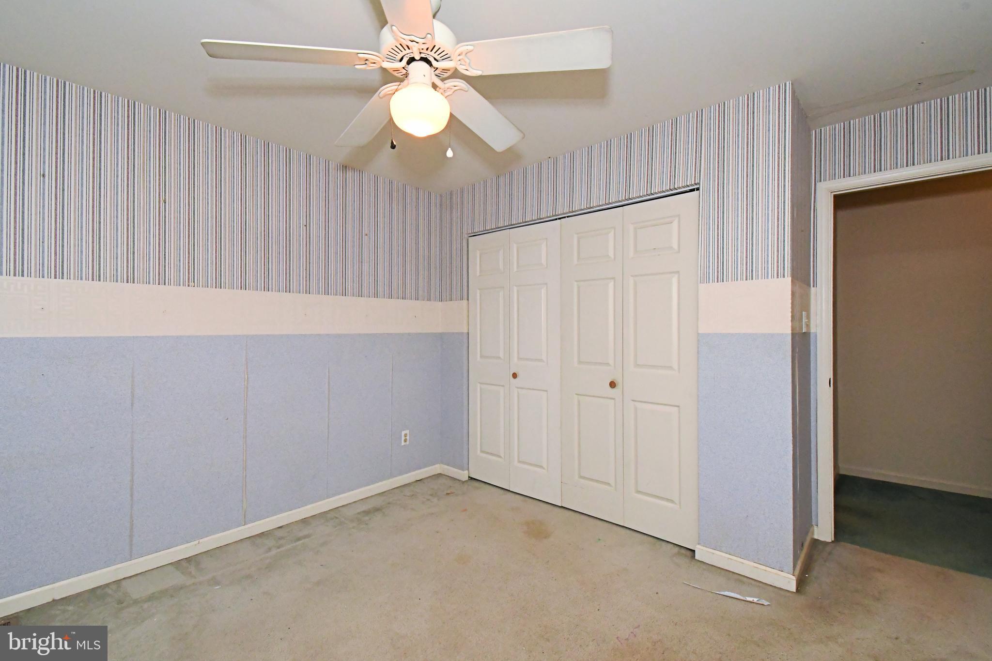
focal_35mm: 15
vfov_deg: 77.3
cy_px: 330
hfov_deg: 100.4
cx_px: 496
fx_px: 413
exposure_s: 1/250
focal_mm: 10
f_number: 13
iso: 4000
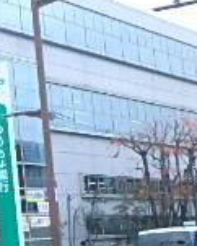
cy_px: 147
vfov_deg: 13.6
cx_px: -259
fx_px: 1027
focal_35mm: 141
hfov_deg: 9.8
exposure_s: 1/80
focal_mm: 6
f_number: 4.9
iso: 125
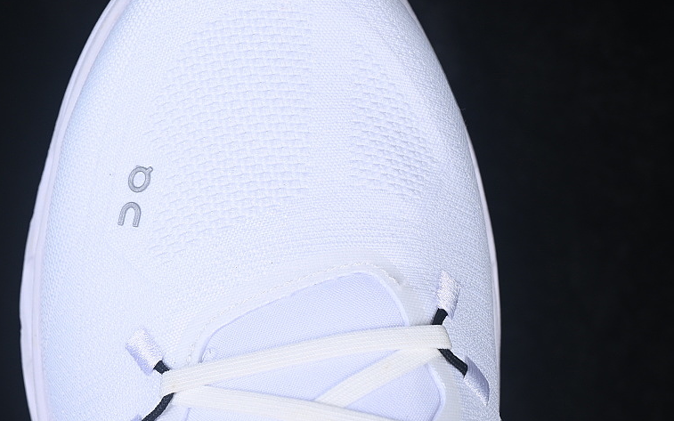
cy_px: 201
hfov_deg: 19.1
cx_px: 263
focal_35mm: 109
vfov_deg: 12.0
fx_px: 2002
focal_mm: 50
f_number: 8
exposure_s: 1/60
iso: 160
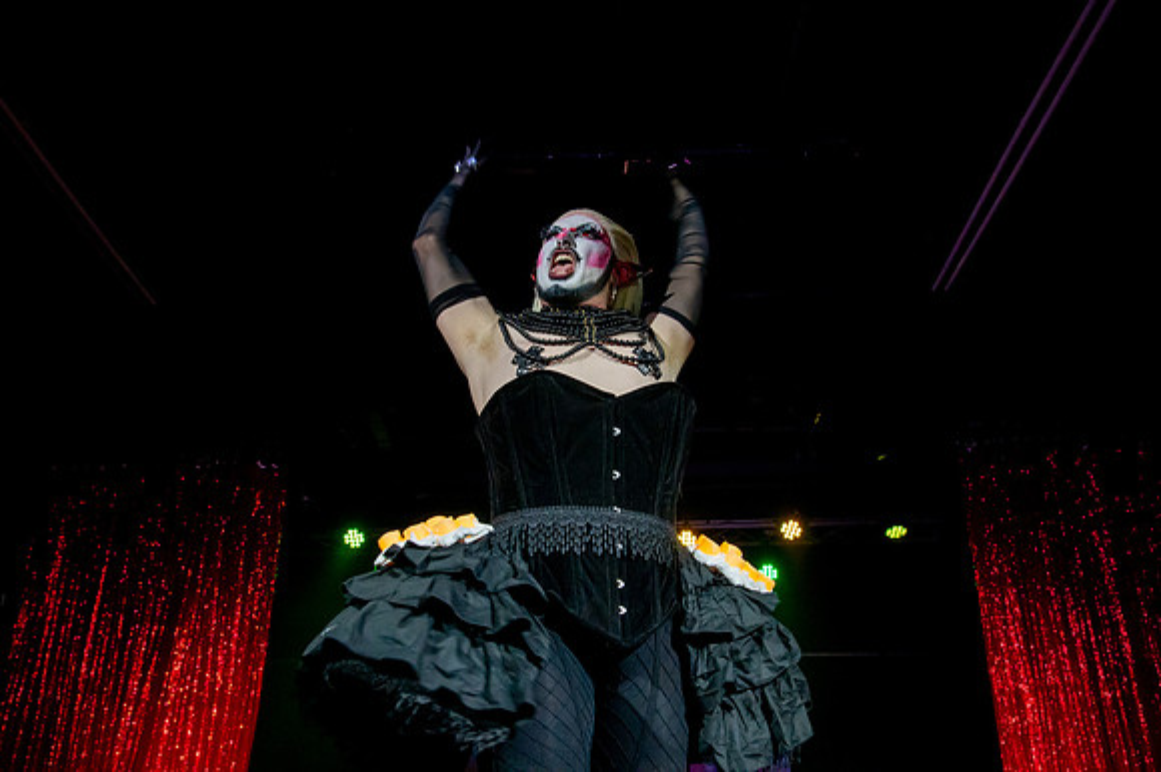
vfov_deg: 37.8
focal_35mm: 35
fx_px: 1128
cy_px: 386
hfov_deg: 54.5
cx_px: 580
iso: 6400
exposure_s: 1/60
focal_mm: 35
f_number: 9
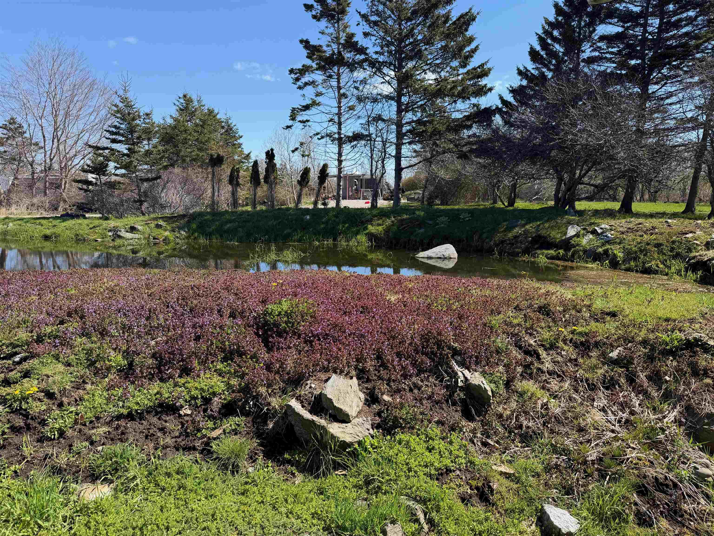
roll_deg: +0.2
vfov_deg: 56.8
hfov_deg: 71.6
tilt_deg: -8.1
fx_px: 495
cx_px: 357
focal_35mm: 24
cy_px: 268
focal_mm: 6.76
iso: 80
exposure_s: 1/1949
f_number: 1.78
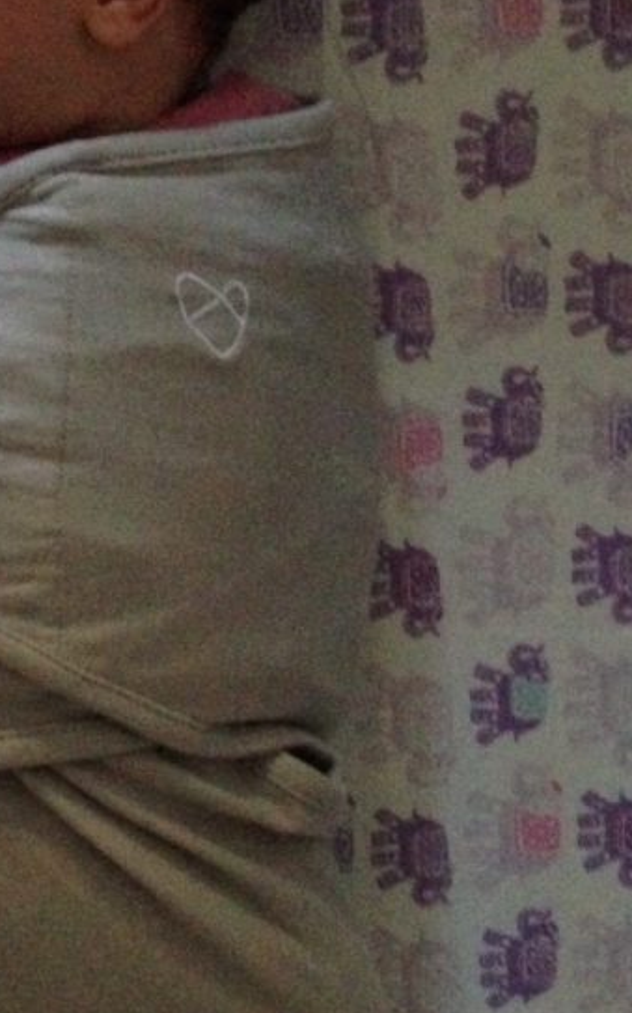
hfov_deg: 19.5
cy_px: 552
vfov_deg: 31.1
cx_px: 127
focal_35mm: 66
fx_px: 1820
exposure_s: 1/15
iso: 800
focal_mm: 4.12
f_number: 2.4
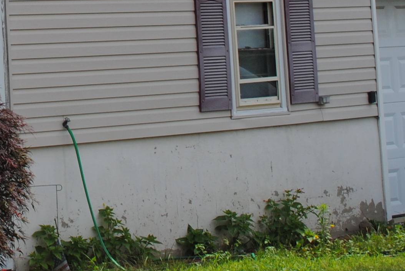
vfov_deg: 10.0
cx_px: -92
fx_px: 1487
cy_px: -157
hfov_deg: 14.9
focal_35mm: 132
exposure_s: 1/250
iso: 100
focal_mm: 24
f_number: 8
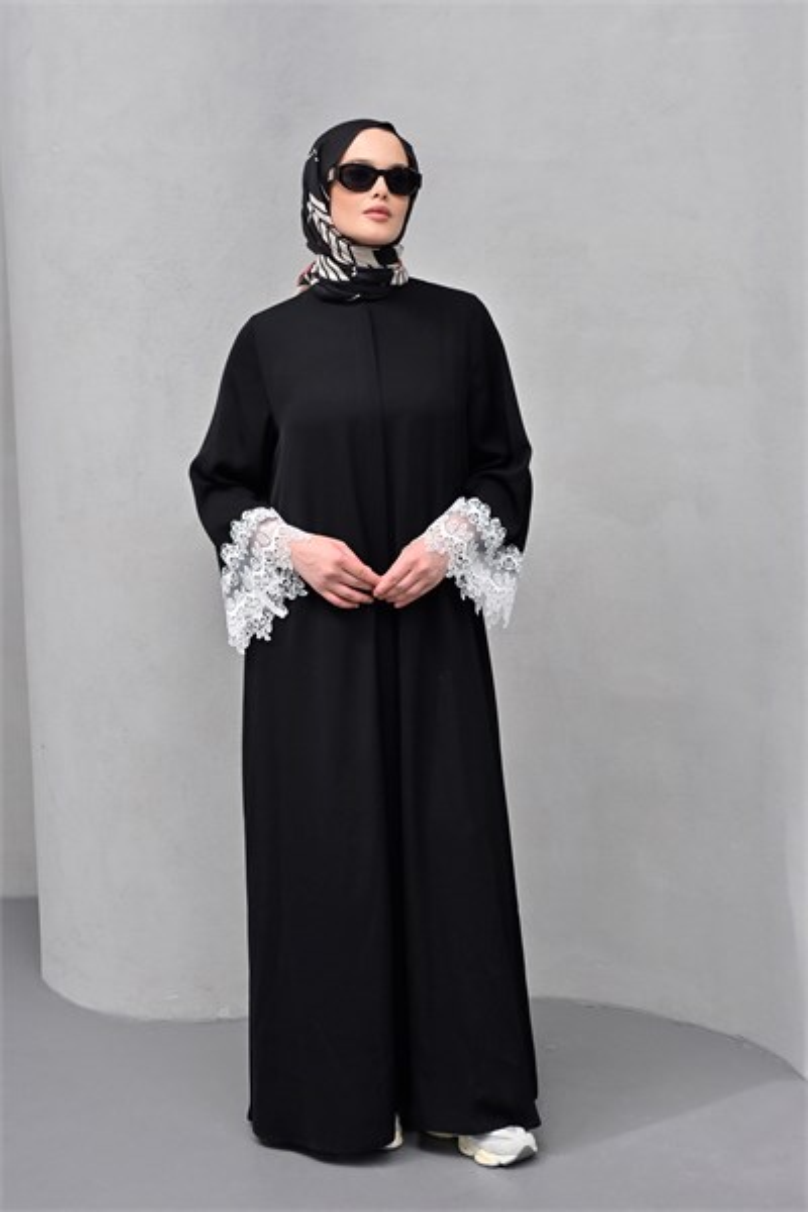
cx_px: 404
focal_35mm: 60
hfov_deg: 22.6
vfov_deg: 33.4
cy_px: 606
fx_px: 2020
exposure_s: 1/250
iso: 1000
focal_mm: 40
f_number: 5.6
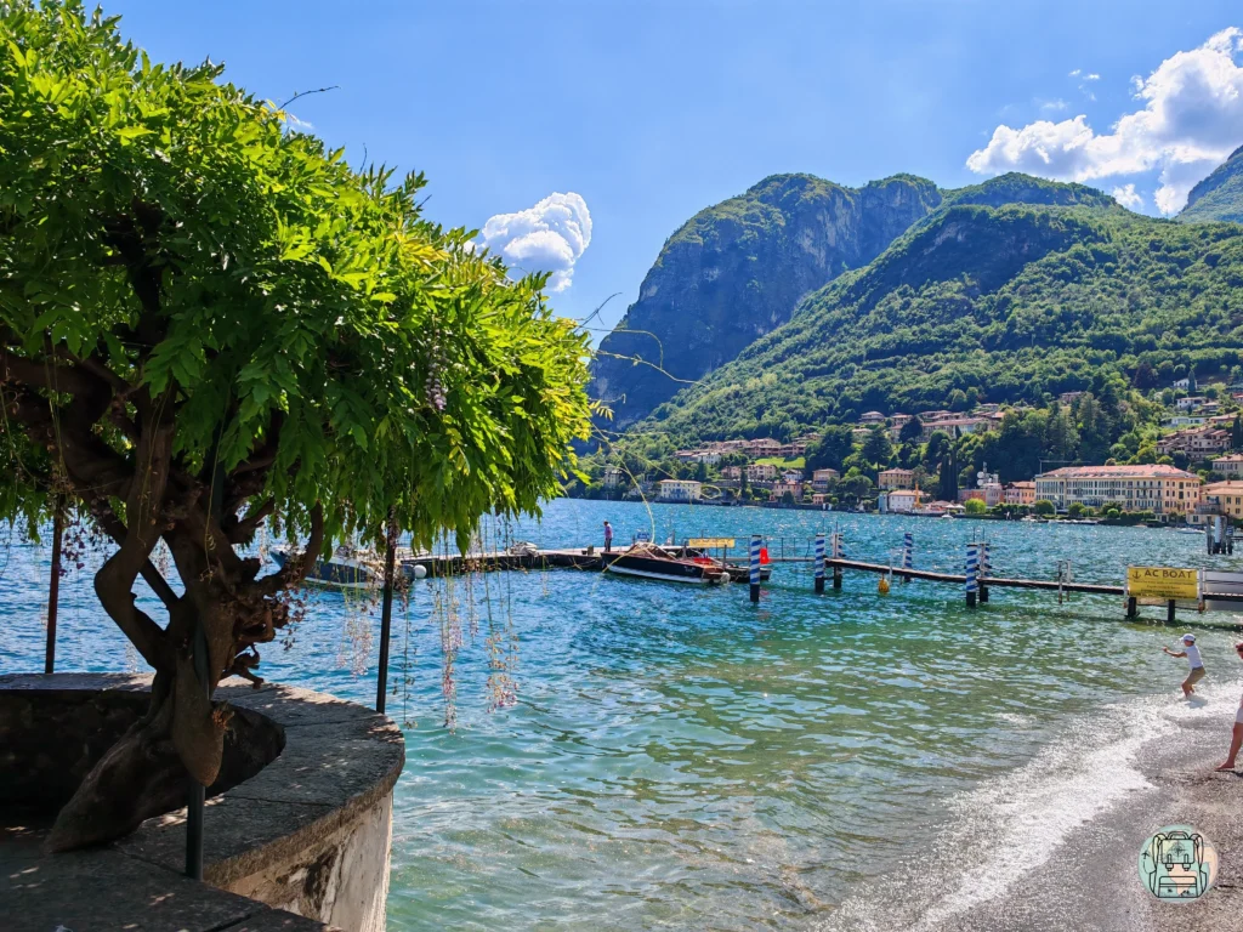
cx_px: 622
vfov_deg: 51.4
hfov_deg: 65.3
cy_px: 466
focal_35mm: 27
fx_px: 970
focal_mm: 6.83
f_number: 2
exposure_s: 1/1700
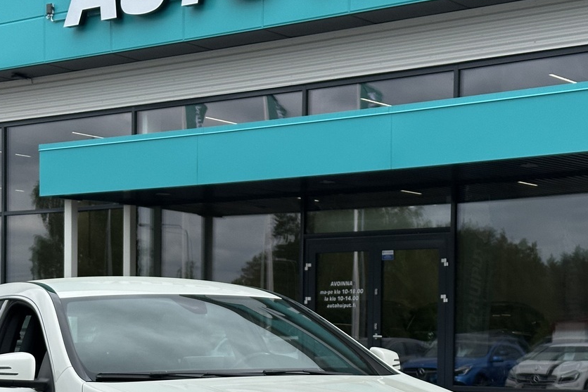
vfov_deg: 15.6
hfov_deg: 23.6
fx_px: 1404
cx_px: 227
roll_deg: -0.5
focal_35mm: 86
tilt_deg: -0.7
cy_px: 371
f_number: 1.78
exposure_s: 1/5000
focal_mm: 6.86
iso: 64
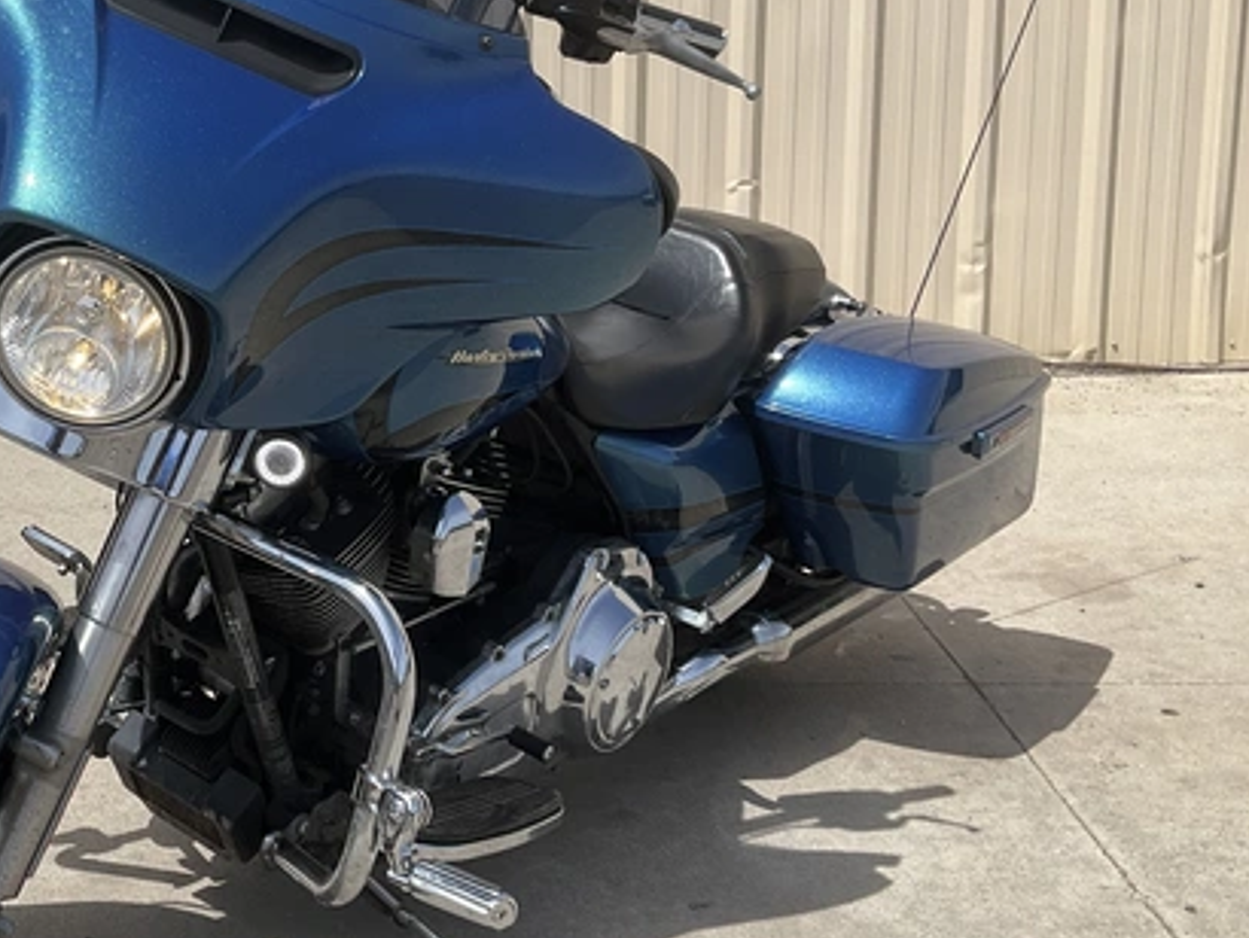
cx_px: 183
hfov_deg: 34.6
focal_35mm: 53
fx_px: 1913
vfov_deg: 27.5
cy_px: 428
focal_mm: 3
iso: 25
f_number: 1.8
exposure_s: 1/2538
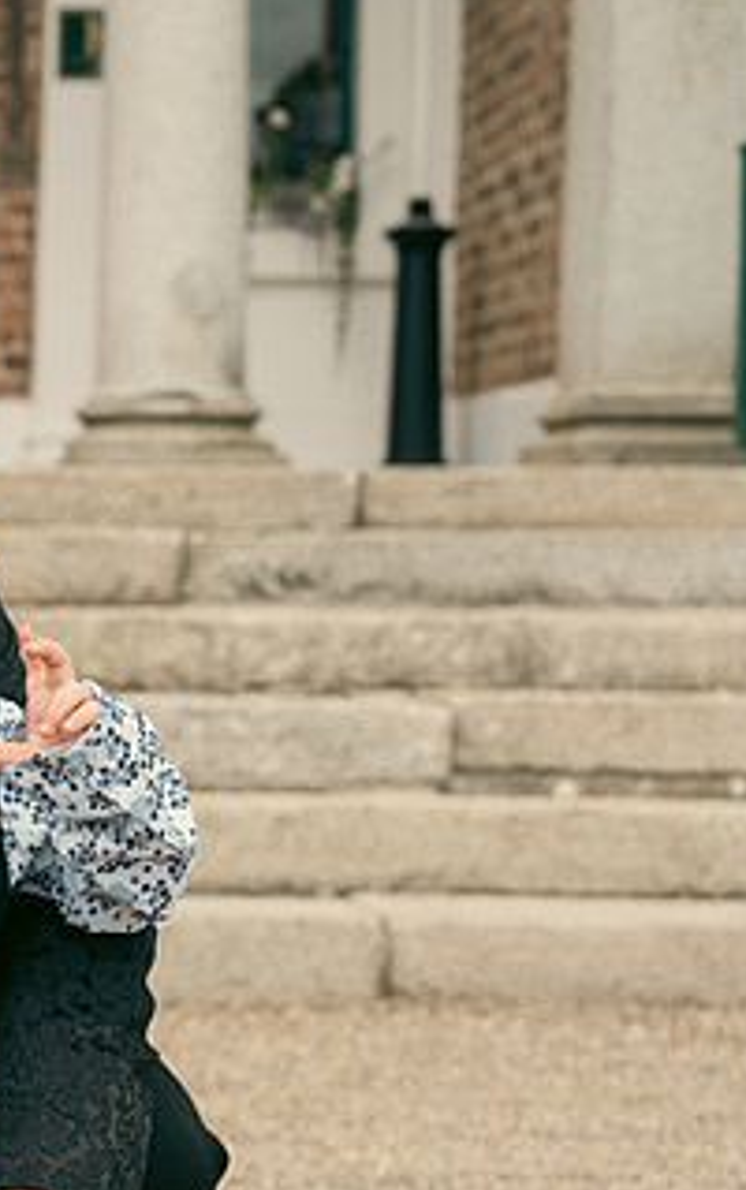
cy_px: 673
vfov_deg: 23.8
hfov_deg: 14.3
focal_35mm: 87
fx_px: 2824
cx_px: -280
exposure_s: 1/500
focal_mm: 47
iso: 200
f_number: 5
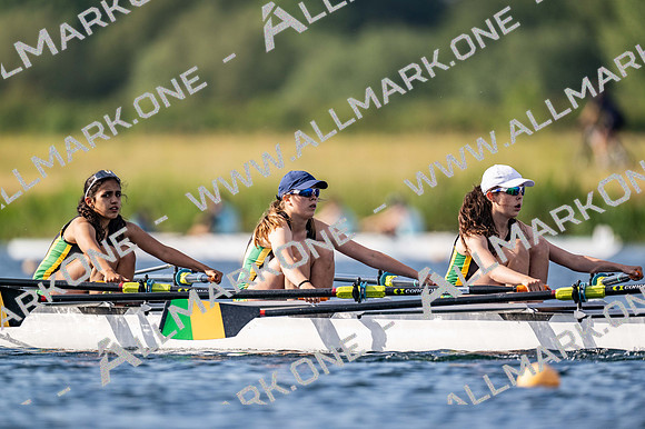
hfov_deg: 3.4
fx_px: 10746
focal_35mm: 600
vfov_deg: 2.3
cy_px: 214
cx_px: 322
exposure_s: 1/2500
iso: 280
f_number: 4
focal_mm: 600
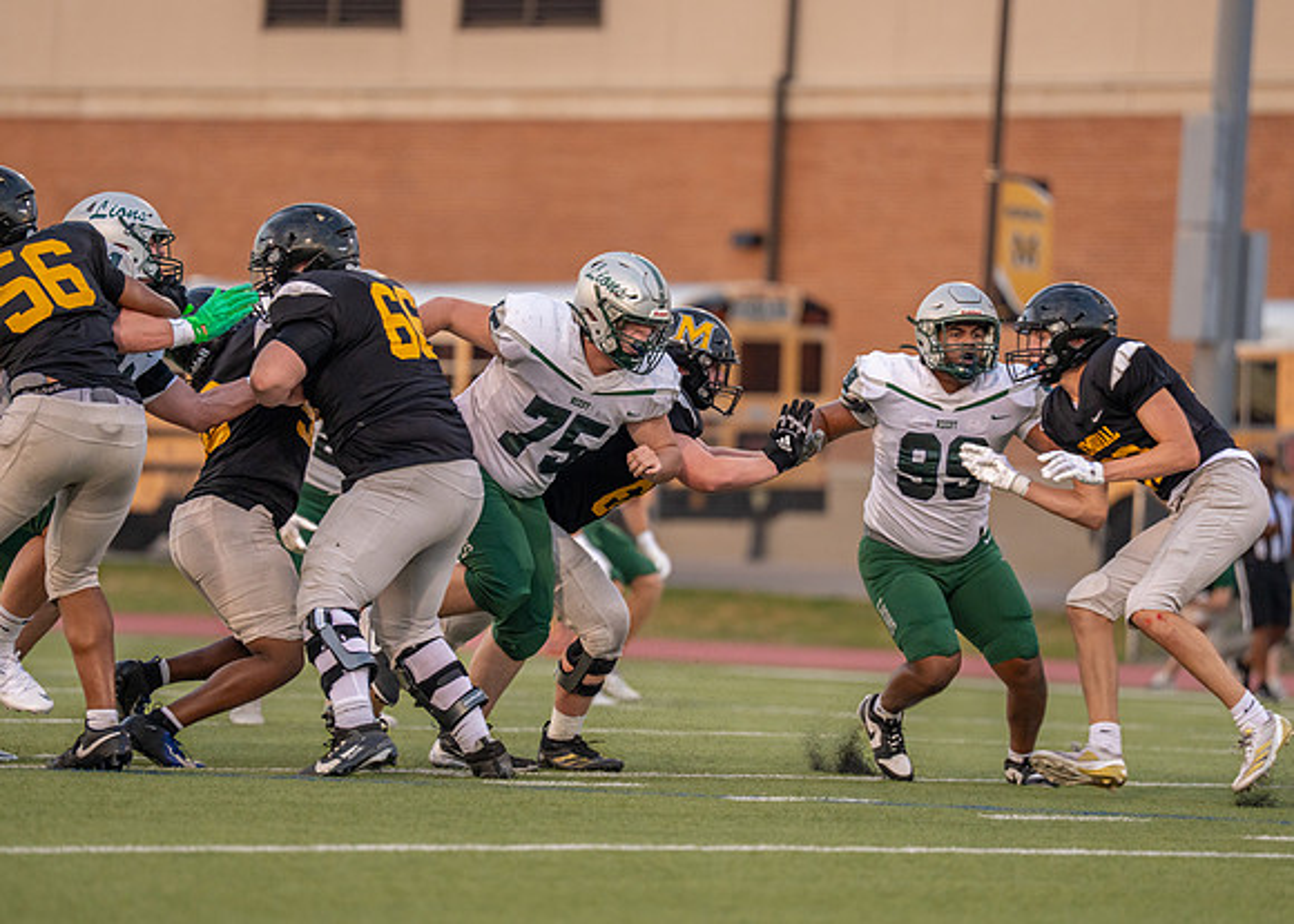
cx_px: 627
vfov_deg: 5.5
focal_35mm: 260
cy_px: 458
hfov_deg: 7.8
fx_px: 9540
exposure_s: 1/1600
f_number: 2.8
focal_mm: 200
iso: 1250
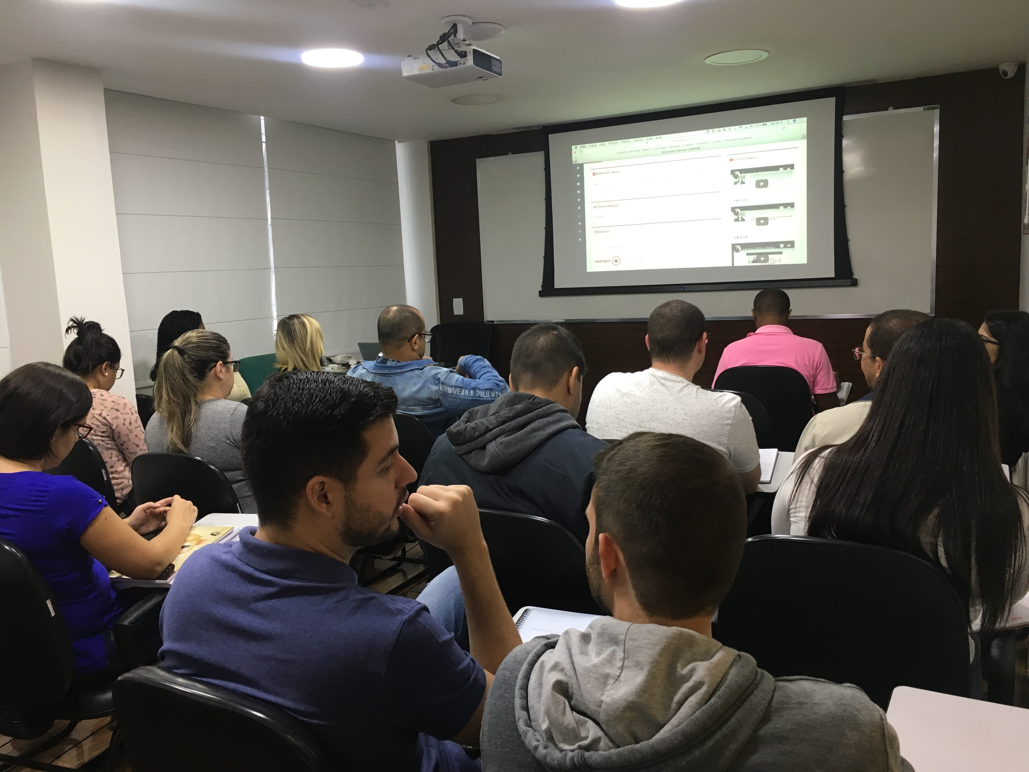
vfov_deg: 48.2
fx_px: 862
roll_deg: +2.8
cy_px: 386
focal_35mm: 29
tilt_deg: -5.6
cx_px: 514
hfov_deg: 61.7
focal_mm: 4.15
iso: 80
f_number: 2.2
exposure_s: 1/30
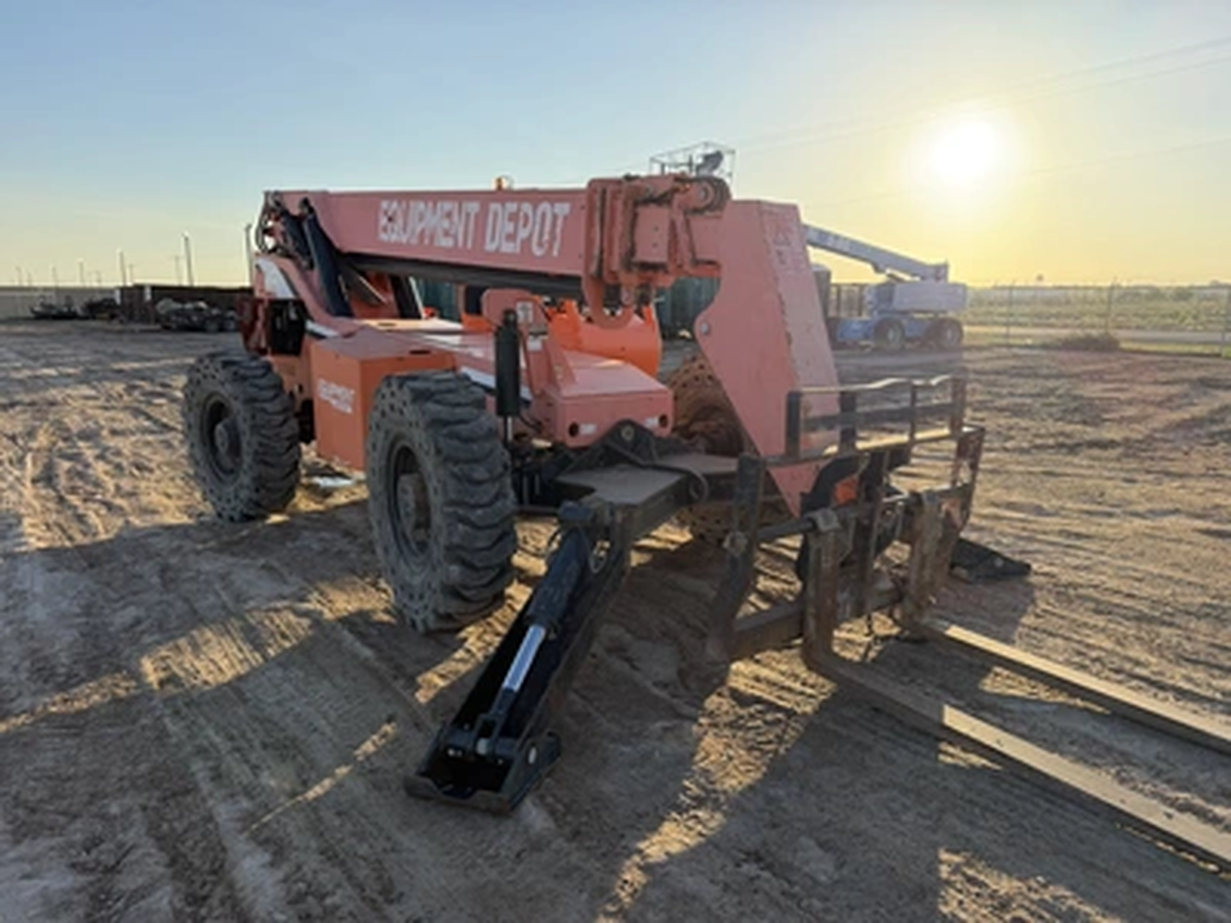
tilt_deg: -10.2
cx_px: 616
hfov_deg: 71.6
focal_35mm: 24
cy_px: 462
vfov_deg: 56.8
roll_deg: +0.0
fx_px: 853
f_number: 1.78
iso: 100
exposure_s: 1/1812
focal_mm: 6.76
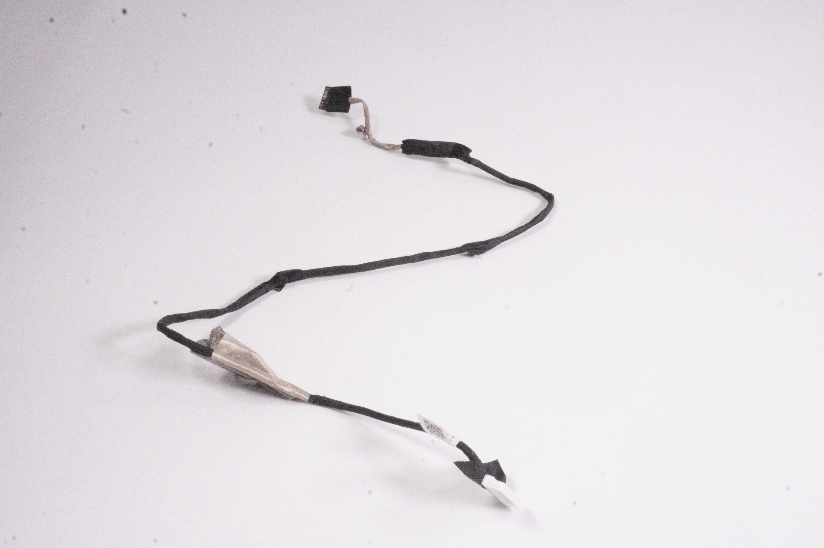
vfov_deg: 33.0
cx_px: 412
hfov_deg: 48.0
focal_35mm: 40
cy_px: 274
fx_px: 926
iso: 12800
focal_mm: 27
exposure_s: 1/200
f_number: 29
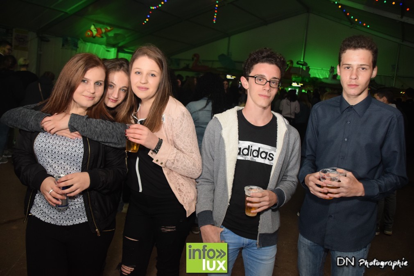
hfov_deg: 67.4
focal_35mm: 27
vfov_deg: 47.9
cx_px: 207
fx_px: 310
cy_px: 138
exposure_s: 1/50
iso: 1250
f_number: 3.5
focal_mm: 18
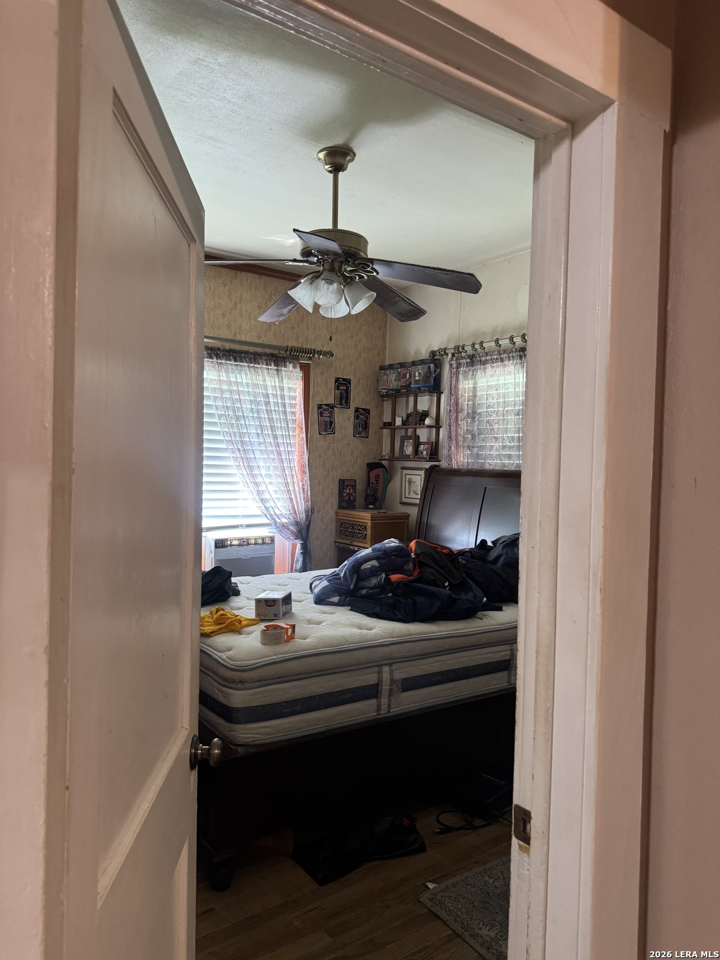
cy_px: 480
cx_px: 360
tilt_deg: +0.4
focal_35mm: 24
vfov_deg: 71.6
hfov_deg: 56.8
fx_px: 666
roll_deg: -0.9
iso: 400
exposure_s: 1/60
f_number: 1.78
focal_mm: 6.76
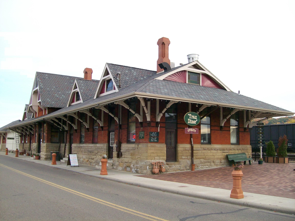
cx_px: 148
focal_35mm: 36
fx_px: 307
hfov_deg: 51.4
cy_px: 110
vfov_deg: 39.7
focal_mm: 6
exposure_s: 1/359
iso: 80
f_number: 2.7
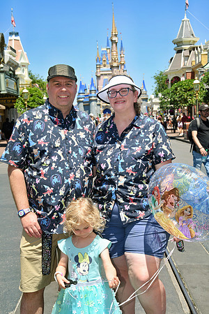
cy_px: 157
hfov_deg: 23.8
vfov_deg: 35.1
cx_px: 104
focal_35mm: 57
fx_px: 496
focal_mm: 38
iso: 100
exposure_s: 1/250
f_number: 8
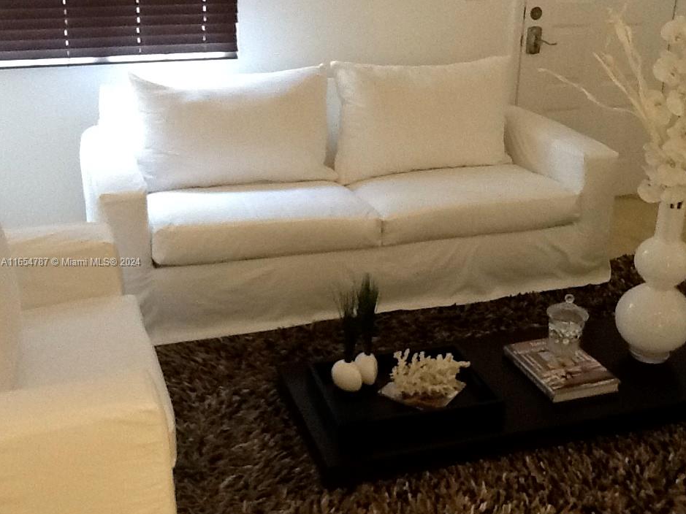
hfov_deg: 42.1
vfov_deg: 32.2
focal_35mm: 45
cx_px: 350
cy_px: 262
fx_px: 892
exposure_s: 1/30
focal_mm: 2.03
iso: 200
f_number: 2.4
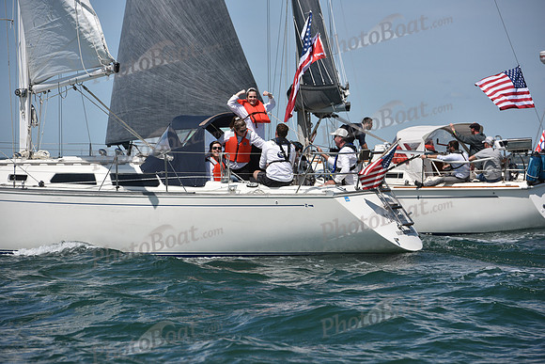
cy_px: 182
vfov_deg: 7.2
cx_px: 272
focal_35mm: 190
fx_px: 2877
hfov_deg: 10.8
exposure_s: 1/800
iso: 320
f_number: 8
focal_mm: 190
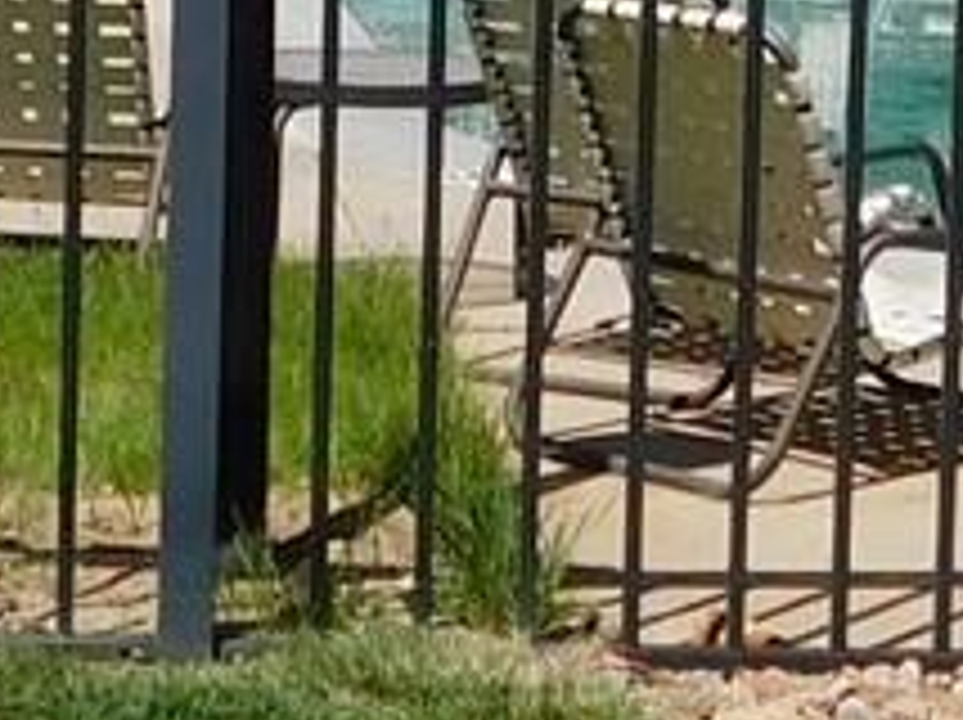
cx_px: 508
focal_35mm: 172
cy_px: -122
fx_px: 4780
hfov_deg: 11.5
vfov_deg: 8.5
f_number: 6
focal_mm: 4
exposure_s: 1/640
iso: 125
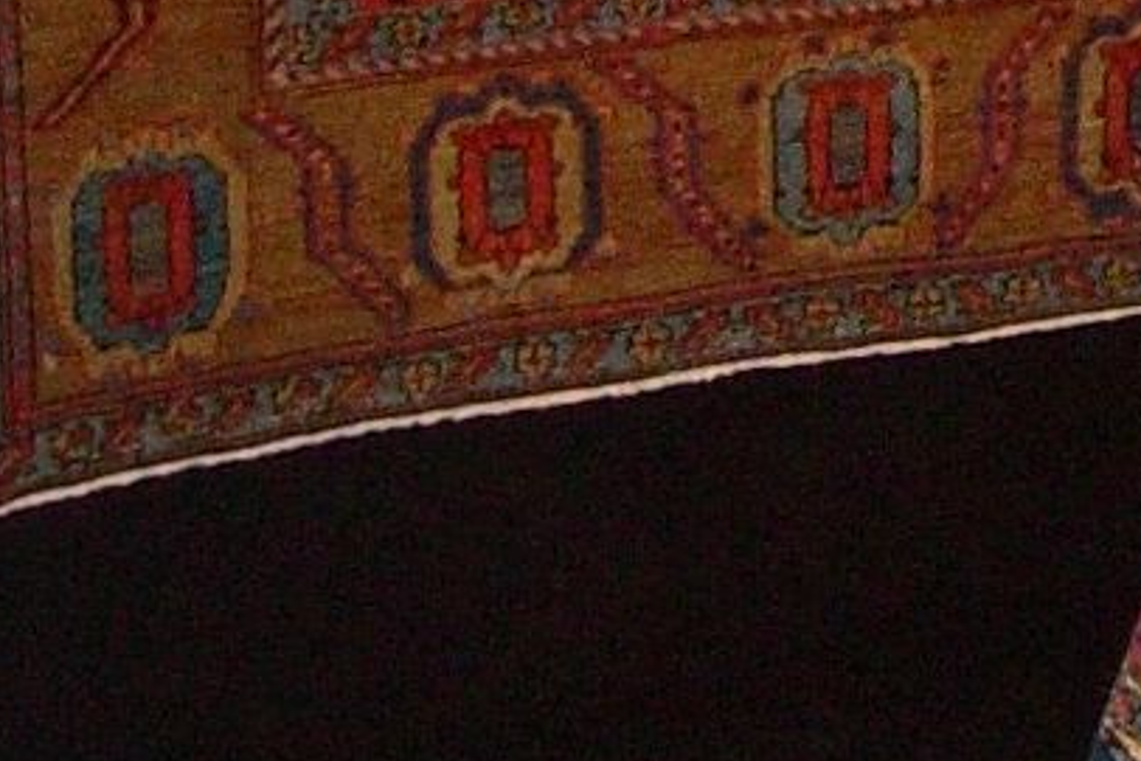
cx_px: 2667
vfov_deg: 5.4
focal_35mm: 249
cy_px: -783
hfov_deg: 7.7
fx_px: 7894
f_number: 2.8
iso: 200
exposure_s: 1/161
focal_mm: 7.8
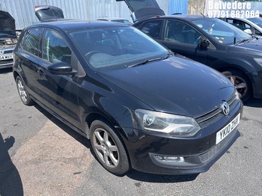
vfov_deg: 53.0
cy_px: 98
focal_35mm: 26
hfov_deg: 67.3
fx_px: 197
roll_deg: +0.8
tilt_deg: -22.1
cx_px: 131
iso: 50
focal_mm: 5.7
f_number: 1.5
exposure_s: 1/1972
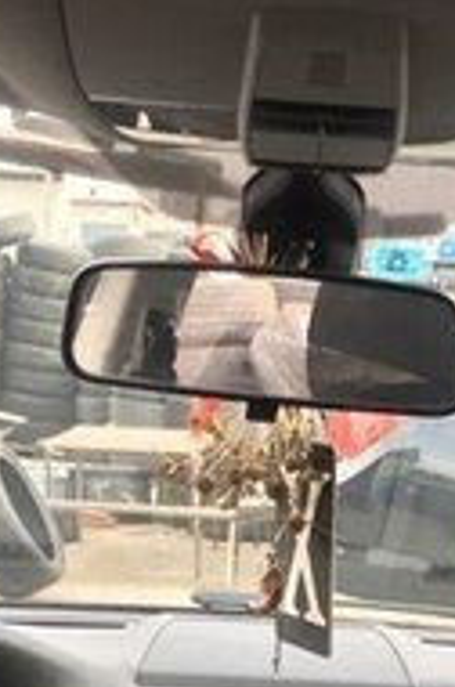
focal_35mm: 105
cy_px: 884
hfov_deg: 12.9
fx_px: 1998
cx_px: 358
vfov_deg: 18.2
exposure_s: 1/100
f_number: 2.2
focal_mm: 4.15
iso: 40
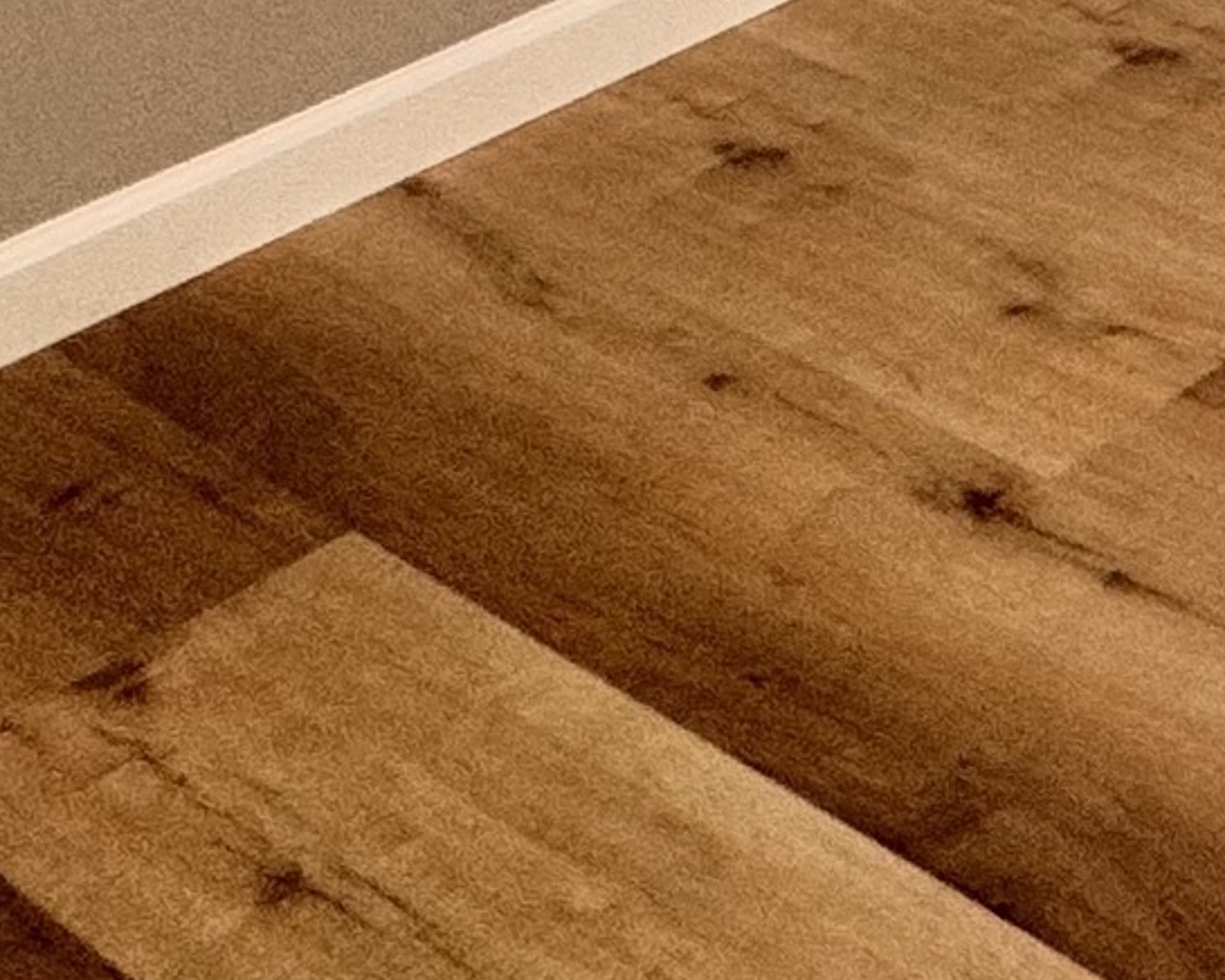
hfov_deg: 14.3
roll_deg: +0.6
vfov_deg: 14.6
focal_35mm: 77
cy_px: -1236
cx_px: 3059
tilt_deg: -8.6
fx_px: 2792
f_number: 2.2
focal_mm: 2.22
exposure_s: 1/120
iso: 100
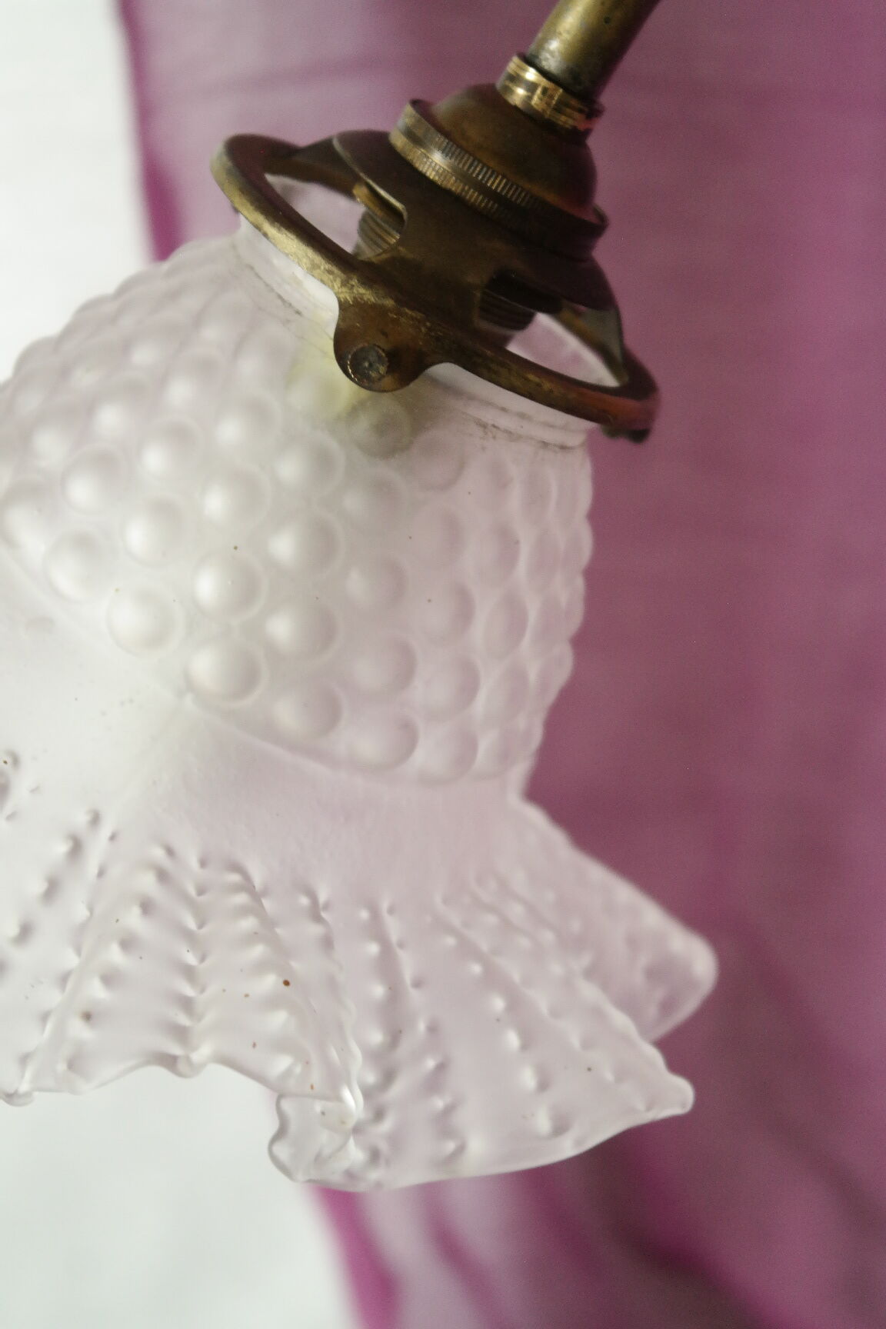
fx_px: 2842
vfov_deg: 26.3
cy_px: 664
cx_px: 443
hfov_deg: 17.7
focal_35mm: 77
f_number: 5.6
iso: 1600
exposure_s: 1/30
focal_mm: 50
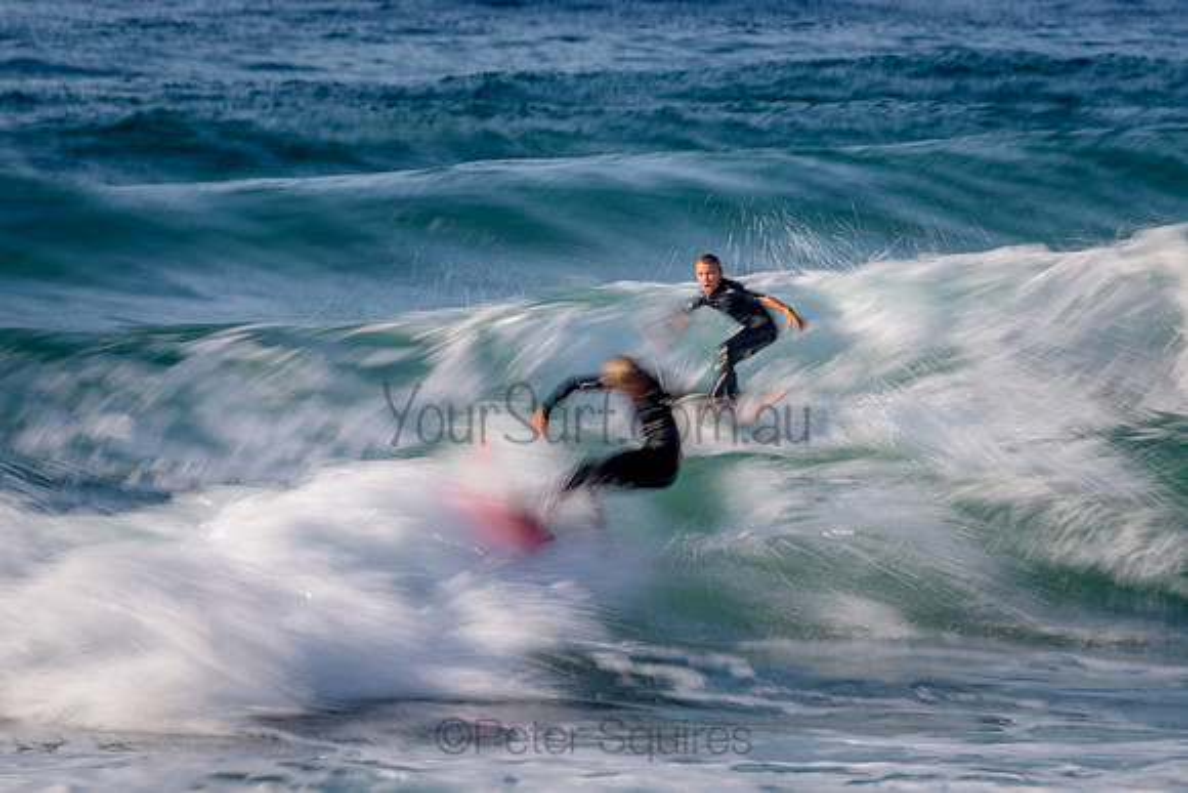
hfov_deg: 3.4
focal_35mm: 613
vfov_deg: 2.2
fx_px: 20231
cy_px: 406
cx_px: 608
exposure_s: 1/13
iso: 31
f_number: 16
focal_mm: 500
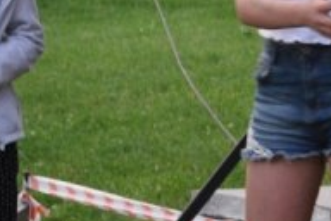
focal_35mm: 375
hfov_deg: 5.4
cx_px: 609
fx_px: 3448
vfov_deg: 3.7
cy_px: -89
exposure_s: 1/60
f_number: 5.3
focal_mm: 40
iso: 720
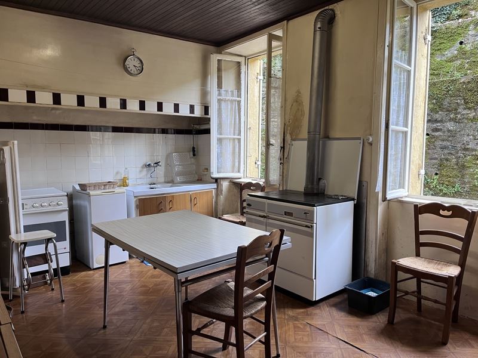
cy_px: 179
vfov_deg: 53.1
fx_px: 359
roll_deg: +0.9
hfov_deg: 67.3
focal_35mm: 26
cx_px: 239
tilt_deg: -4.2
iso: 100
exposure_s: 1/50
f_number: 1.6
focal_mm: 5.1
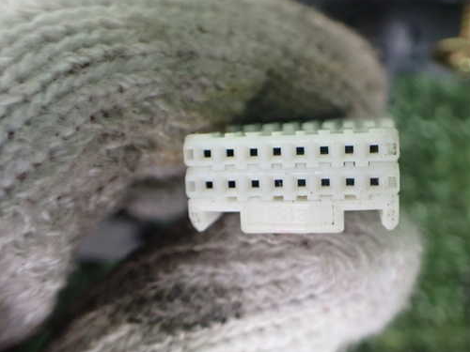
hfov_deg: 51.0
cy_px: 170
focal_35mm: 36
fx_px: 489
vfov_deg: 39.7
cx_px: 281
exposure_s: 1/125
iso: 800
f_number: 2.3
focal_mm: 5.4
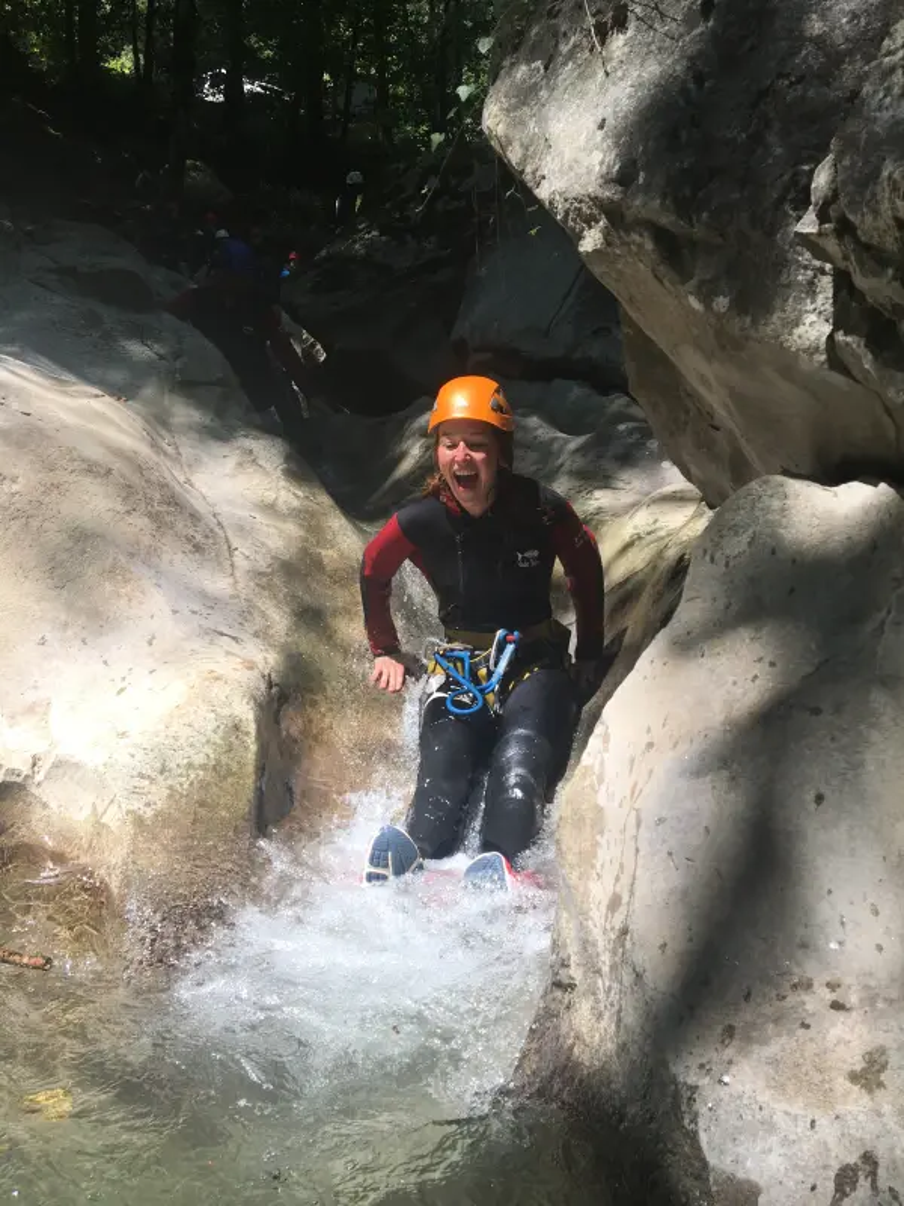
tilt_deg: -3.1
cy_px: 603
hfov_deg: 48.2
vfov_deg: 61.7
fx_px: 1010
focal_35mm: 29
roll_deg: -2.9
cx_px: 452
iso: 25
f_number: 2.2
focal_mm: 4.15
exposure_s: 1/625
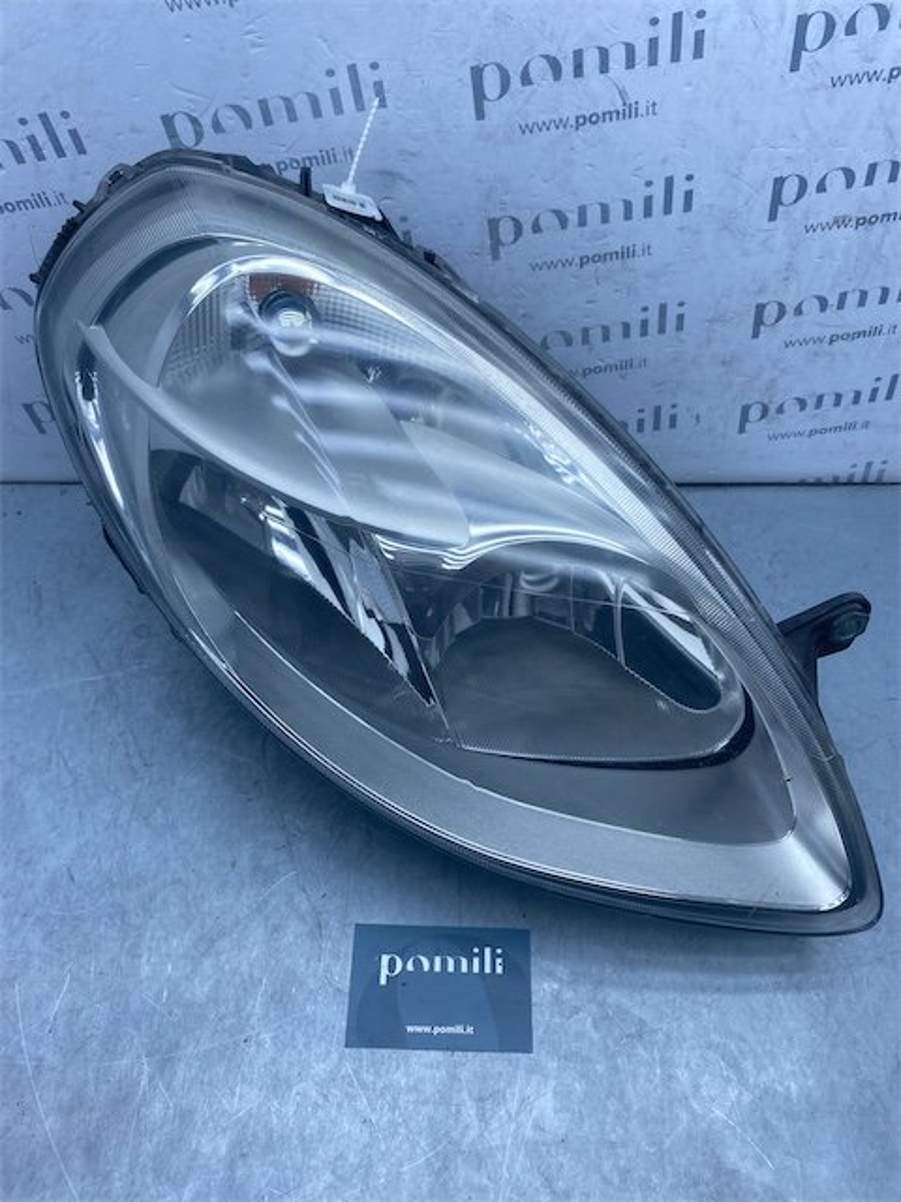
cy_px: 601
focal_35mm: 26
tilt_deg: -52.4
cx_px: 450
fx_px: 902
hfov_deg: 53.1
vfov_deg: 67.3
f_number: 1.8
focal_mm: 4.25
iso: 32
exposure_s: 1/949
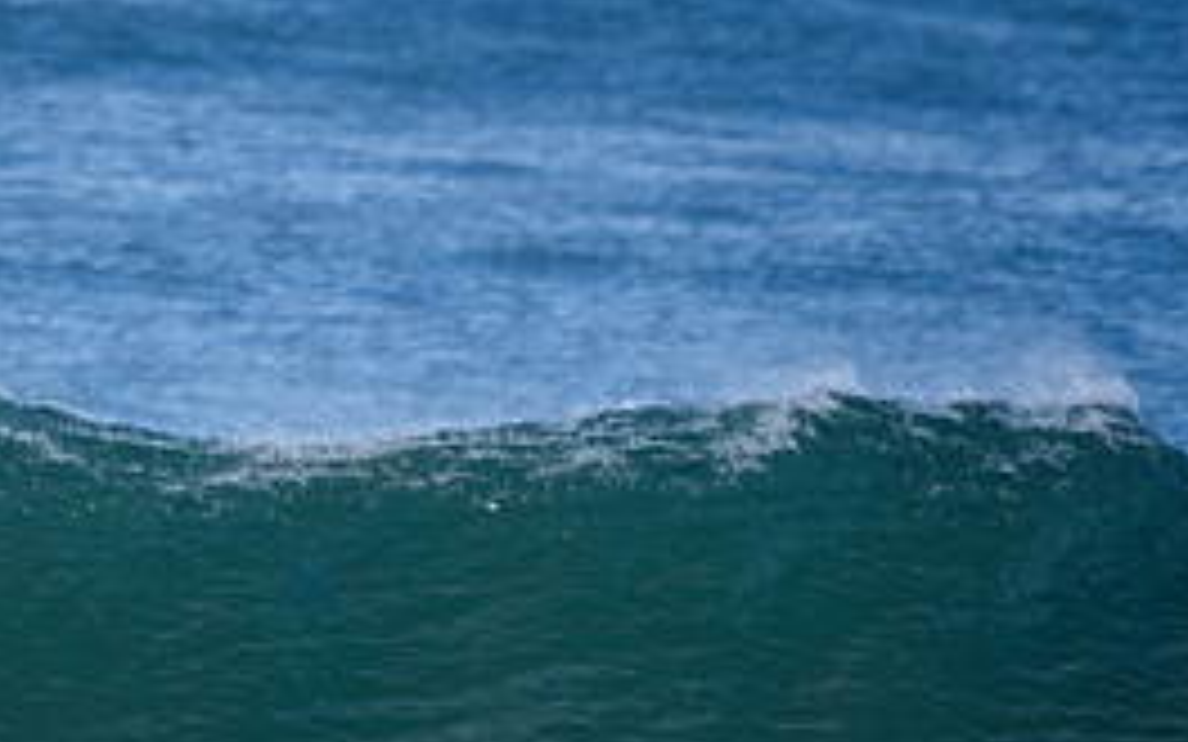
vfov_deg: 1.0
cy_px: 821
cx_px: -76
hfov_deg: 1.6
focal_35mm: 1345
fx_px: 43547
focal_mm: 400
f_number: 5.6
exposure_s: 1/2000
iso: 450
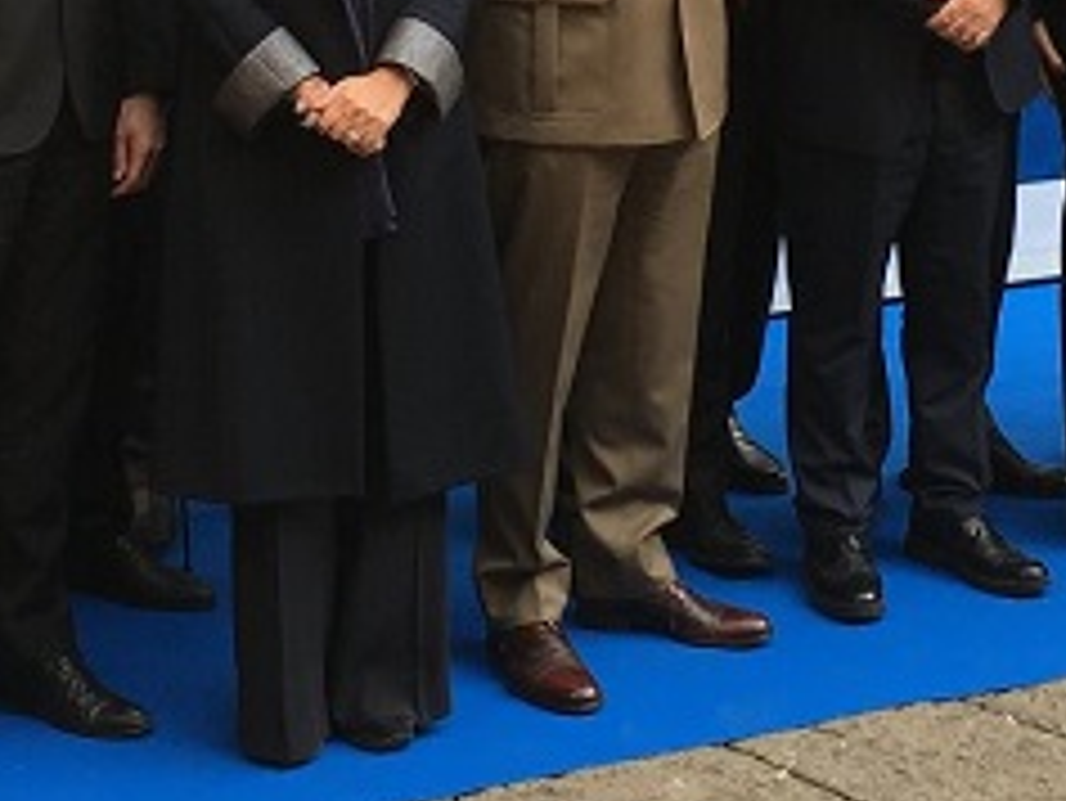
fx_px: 3019
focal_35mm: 98
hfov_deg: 20.0
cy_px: -207
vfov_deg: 14.5
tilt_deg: -4.9
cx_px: 571
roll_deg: +0.0
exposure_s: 1/189
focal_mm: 4.15
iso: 25
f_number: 2.2
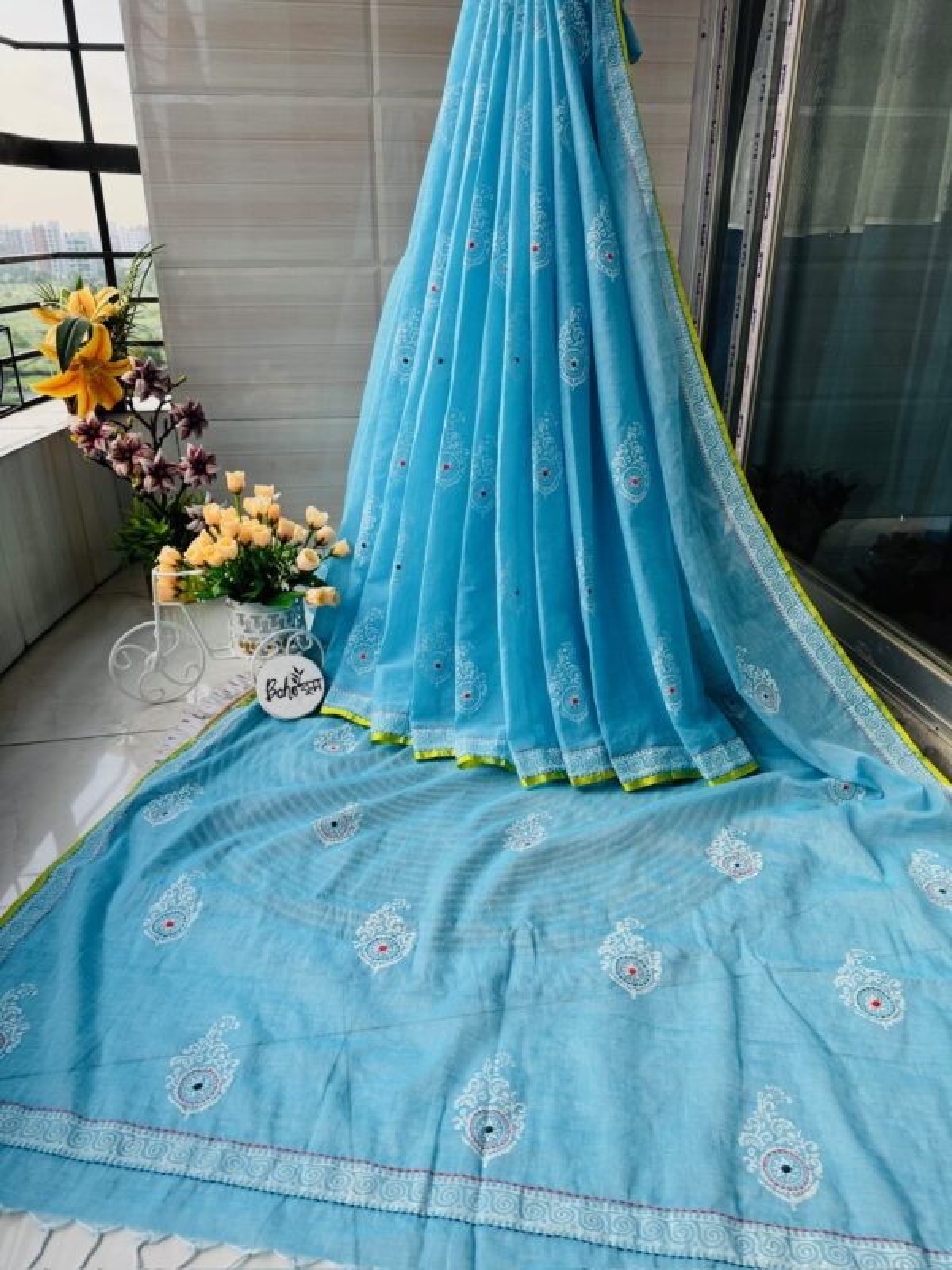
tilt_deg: -24.3
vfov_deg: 71.6
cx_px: 476
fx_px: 880
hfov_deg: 56.8
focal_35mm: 24
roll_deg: +0.0
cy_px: 635
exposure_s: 1/428
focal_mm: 6.76
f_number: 1.78
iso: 80
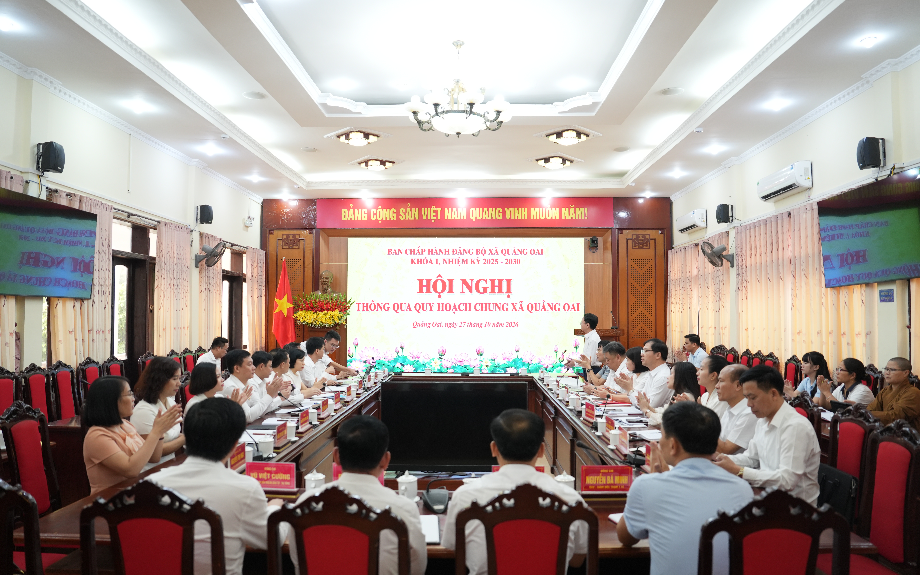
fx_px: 627
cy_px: 295
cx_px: 454
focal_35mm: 25
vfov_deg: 49.3
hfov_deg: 72.5
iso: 1000
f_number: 2.8
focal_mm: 24
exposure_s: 1/125
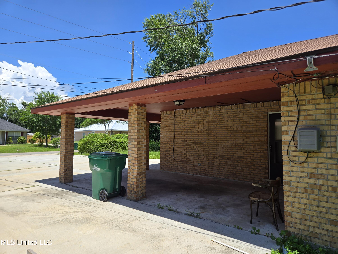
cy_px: 127
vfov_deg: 58.9
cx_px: 169
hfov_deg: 73.9
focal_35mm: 23
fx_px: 225
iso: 25
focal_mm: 5.4
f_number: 1.8
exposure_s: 1/1314
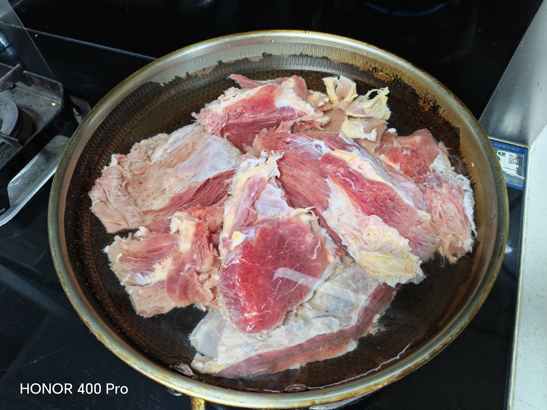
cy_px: 205
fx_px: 379
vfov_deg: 56.8
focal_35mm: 24
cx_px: 274
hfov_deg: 71.6
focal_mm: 6.12
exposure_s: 1/33
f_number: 1.9
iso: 1000
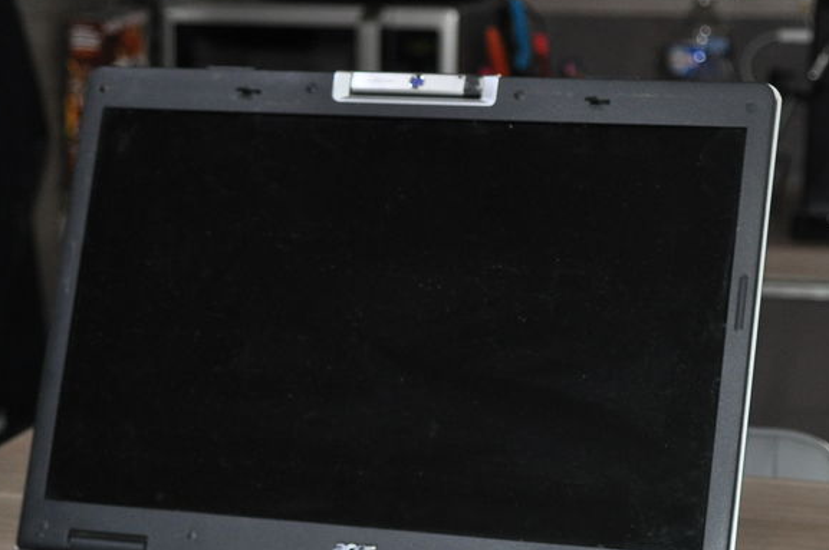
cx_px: 338
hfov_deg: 19.6
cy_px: 455
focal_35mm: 104
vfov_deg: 13.1
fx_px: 2392
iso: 800
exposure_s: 1/60
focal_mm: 40
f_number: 4.5
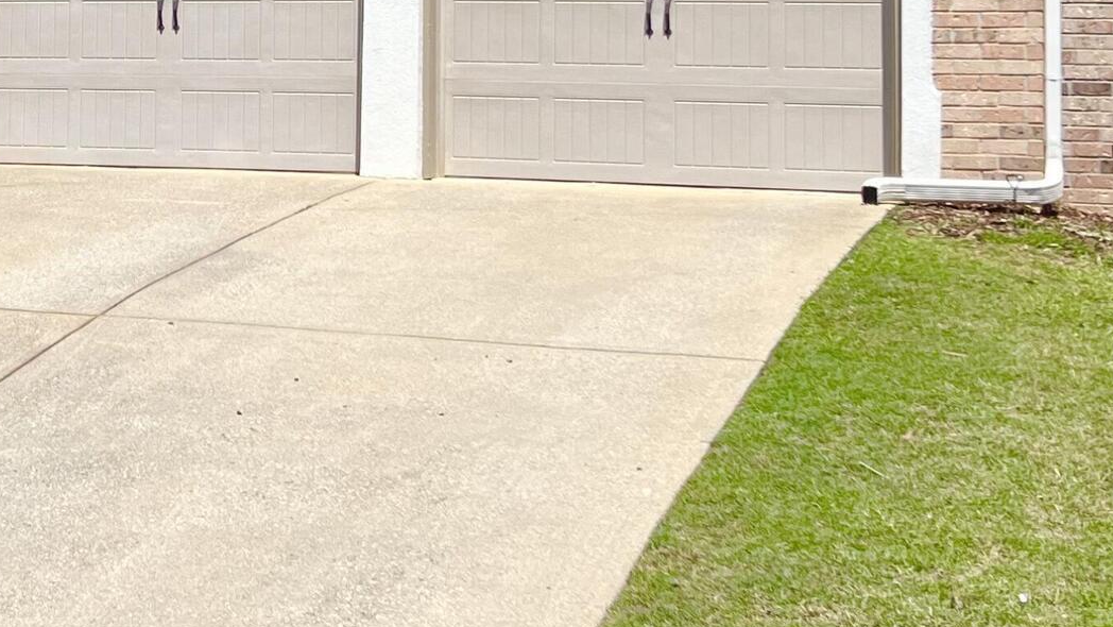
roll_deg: -1.3
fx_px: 2450
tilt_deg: +4.2
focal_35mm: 83
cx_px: 139
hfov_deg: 24.9
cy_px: -99
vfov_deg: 14.2
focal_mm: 5.7
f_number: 1.5
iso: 50
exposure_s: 1/5587
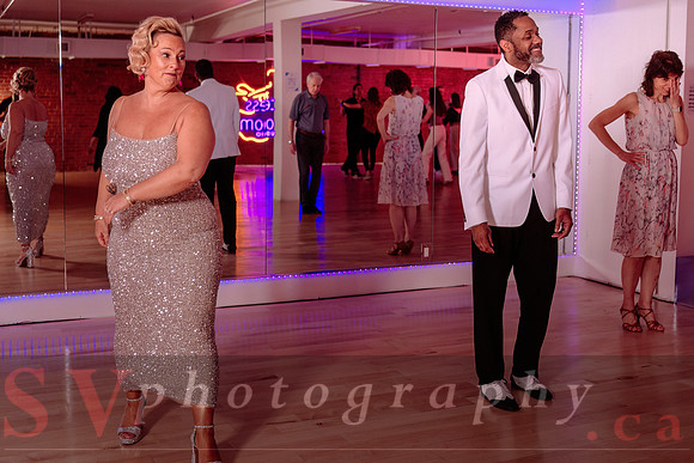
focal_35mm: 46
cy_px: 194
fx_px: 896
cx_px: 391
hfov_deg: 42.3
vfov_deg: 28.9
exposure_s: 1/100
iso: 500
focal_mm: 40
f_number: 2.8
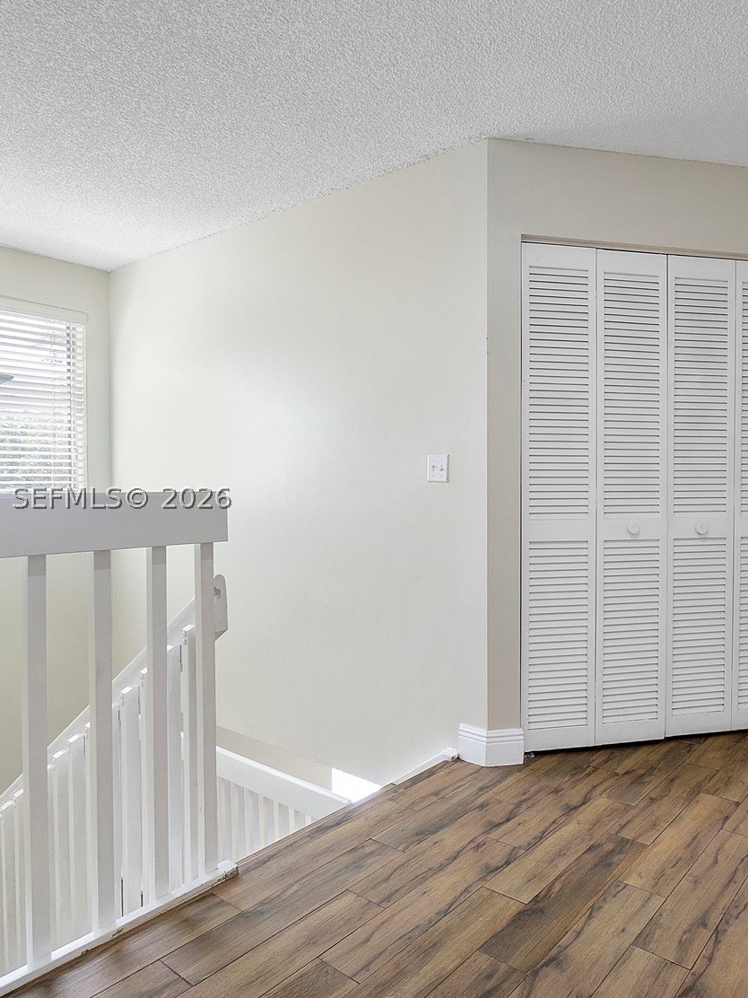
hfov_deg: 57.2
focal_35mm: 22
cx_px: 583
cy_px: 496
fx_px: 634
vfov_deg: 76.4
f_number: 8
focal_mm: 10
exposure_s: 1/80
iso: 250
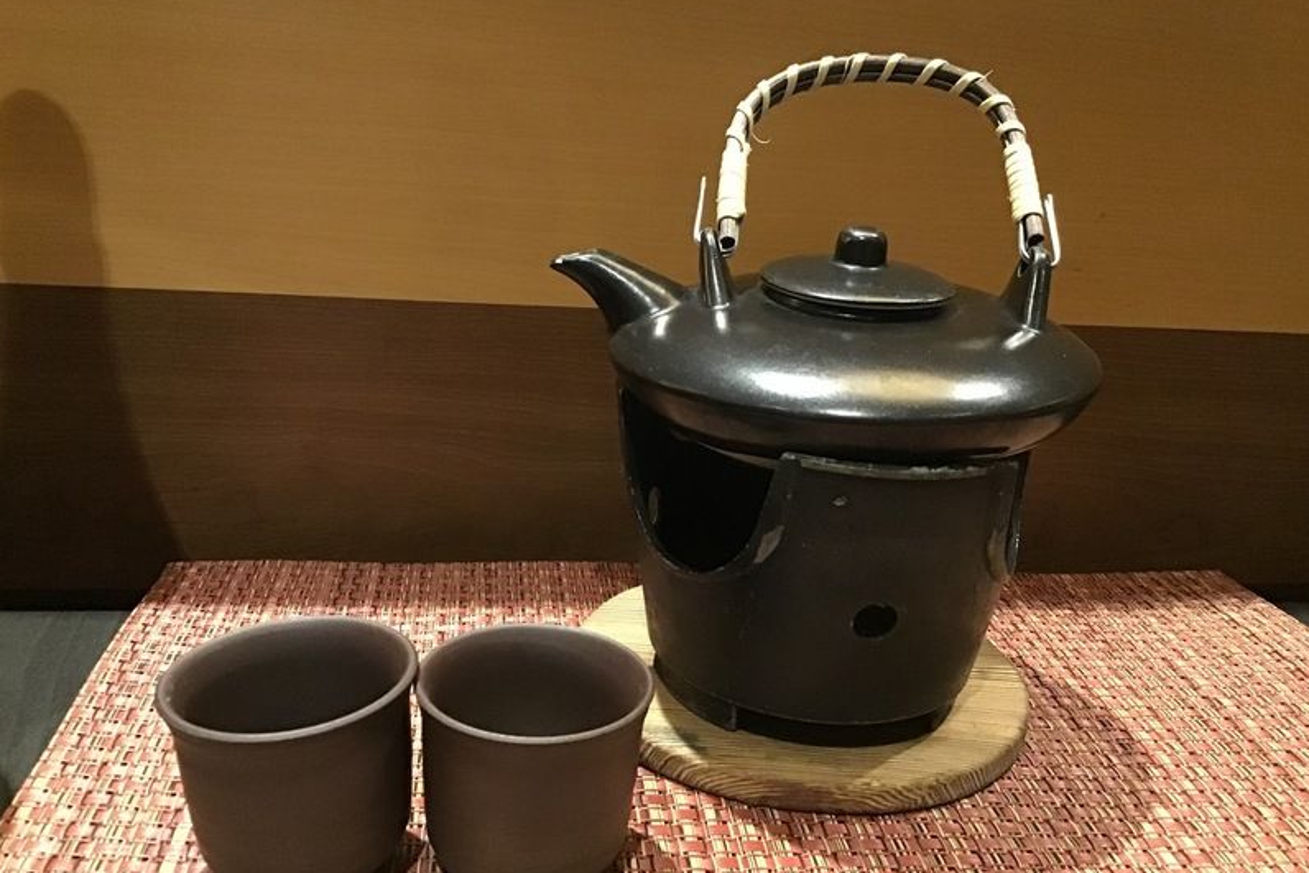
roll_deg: -4.6
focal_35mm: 33
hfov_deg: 57.2
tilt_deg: -19.0
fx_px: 1200
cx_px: 657
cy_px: 458
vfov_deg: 40.0
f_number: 2.4
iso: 500
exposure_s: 1/15
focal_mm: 3.3
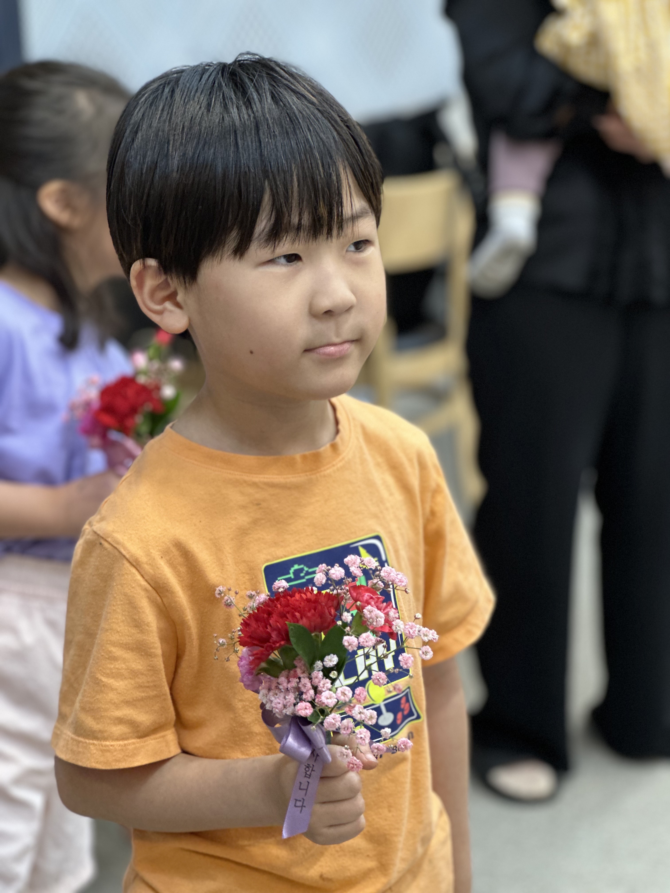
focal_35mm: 77
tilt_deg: -14.2
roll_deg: +2.3
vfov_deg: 25.3
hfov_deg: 19.1
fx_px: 1987
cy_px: 446
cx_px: 335
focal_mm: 9
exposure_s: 1/60
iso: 125
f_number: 2.8
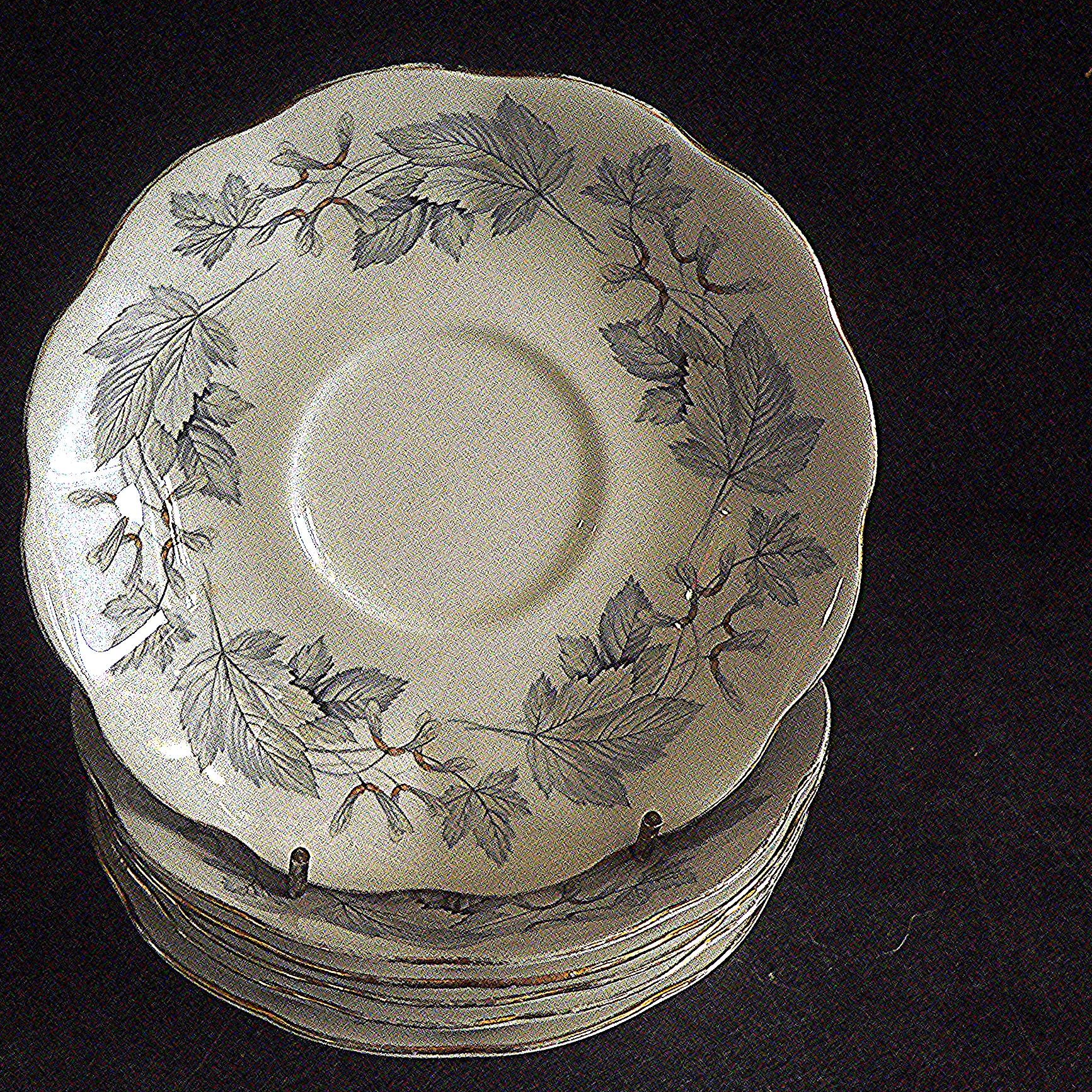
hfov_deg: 35.9
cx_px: 439
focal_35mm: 47
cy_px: 528
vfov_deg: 36.1
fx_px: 1677
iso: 400
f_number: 2.8
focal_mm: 6
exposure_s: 1/8
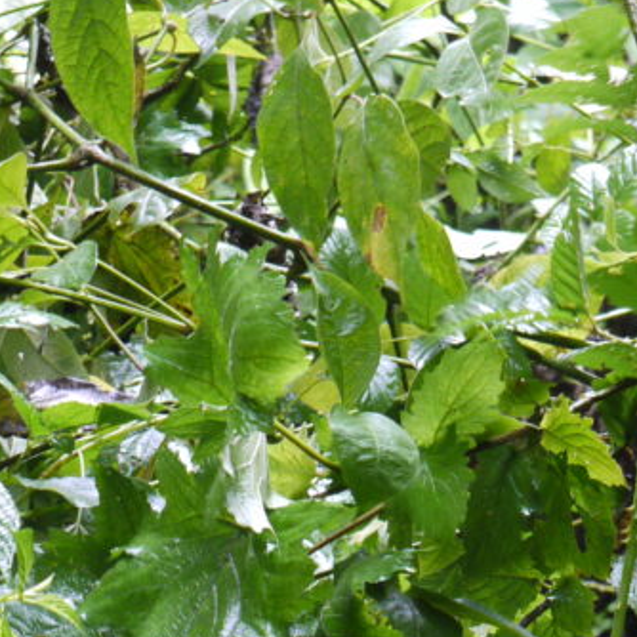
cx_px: 454
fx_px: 5080
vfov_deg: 7.1
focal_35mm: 244
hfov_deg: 7.2
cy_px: 721
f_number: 5.6
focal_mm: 45
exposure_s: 1/15
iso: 400
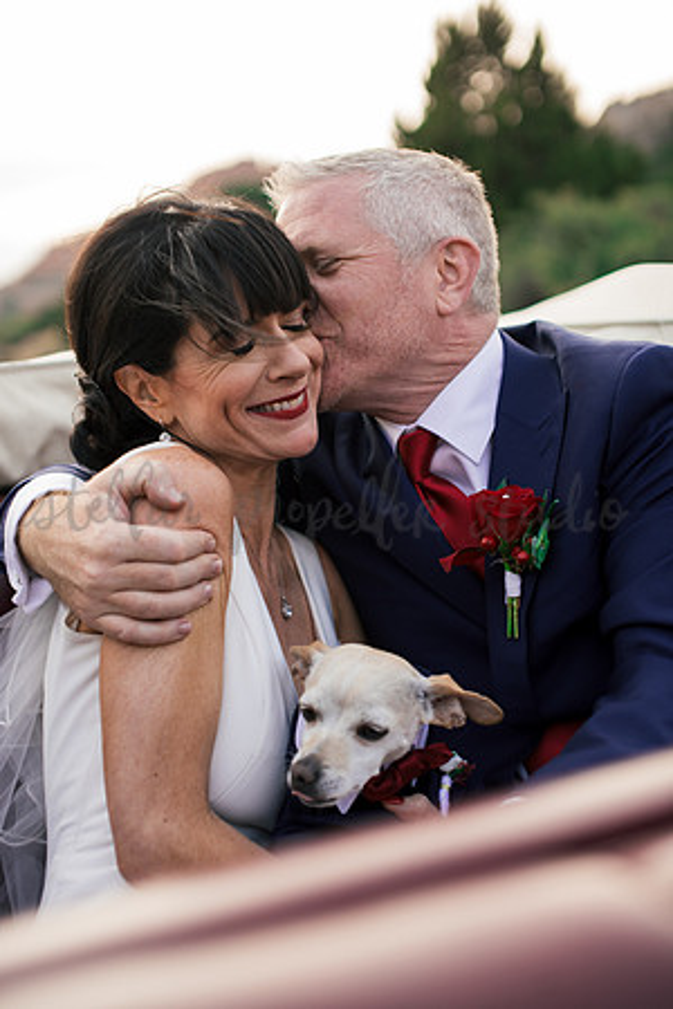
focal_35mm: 50
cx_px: 336
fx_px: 1402
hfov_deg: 27.0
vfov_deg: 39.6
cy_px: 504
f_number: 2.5
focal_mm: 50
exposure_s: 1/400
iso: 125
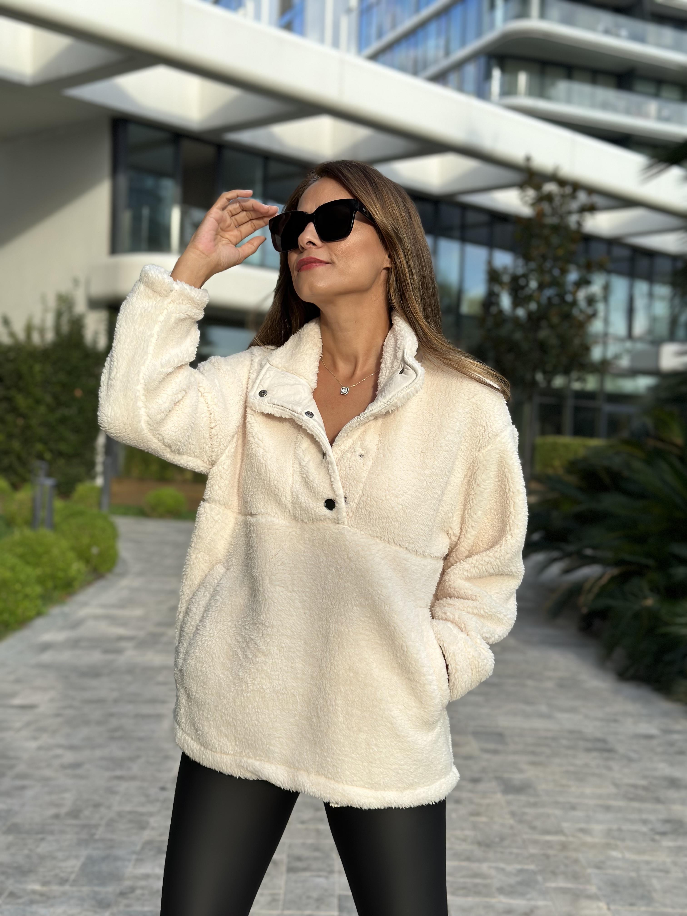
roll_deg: -2.1
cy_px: 458
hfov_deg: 30.3
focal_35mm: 48
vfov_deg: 39.7
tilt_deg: -1.1
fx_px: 1270
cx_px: 344
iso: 80
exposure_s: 1/1815
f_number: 1.78
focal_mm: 6.86
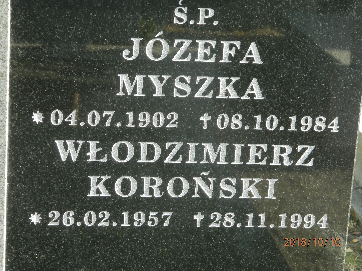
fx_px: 1109
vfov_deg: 14.0
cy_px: 136
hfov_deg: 18.5
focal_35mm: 106
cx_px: 181
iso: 200
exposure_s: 1/100
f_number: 4.5
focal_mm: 19
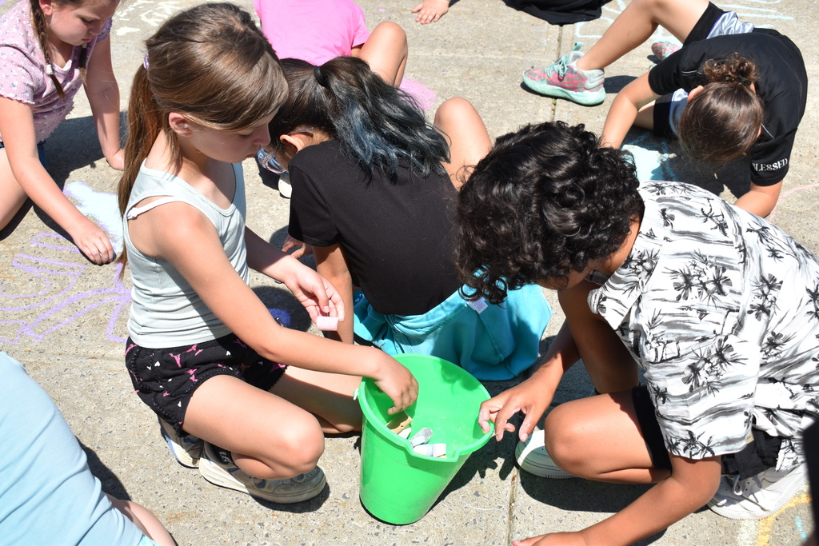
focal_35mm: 46
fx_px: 1058
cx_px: 410
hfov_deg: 42.3
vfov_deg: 29.0
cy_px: 273
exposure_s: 1/1600
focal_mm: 31
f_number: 7.1
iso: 400
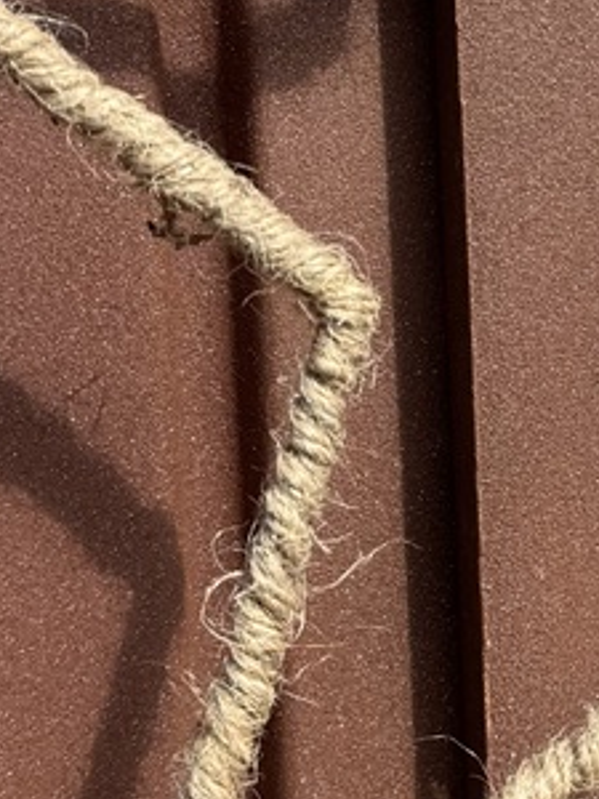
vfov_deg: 20.3
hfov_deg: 15.0
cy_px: 205
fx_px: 2215
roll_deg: +1.9
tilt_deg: -1.3
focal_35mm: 96
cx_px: 652
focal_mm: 6.76
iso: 80
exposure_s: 1/1151
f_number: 1.78
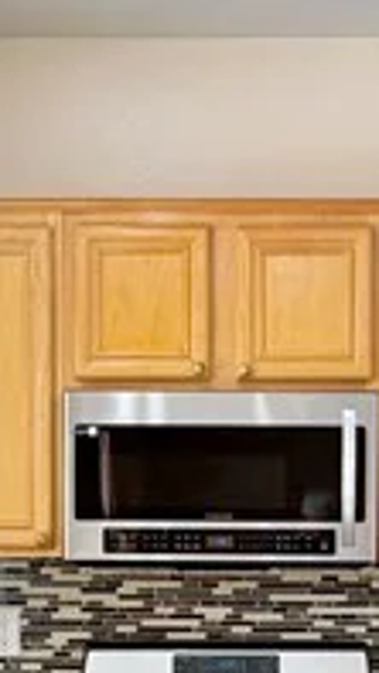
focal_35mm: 136
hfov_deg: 8.9
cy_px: 605
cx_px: 287
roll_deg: +0.1
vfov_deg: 15.6
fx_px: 2427
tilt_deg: -2.3
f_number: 1.78
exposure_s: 1/120
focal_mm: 6.76
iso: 125
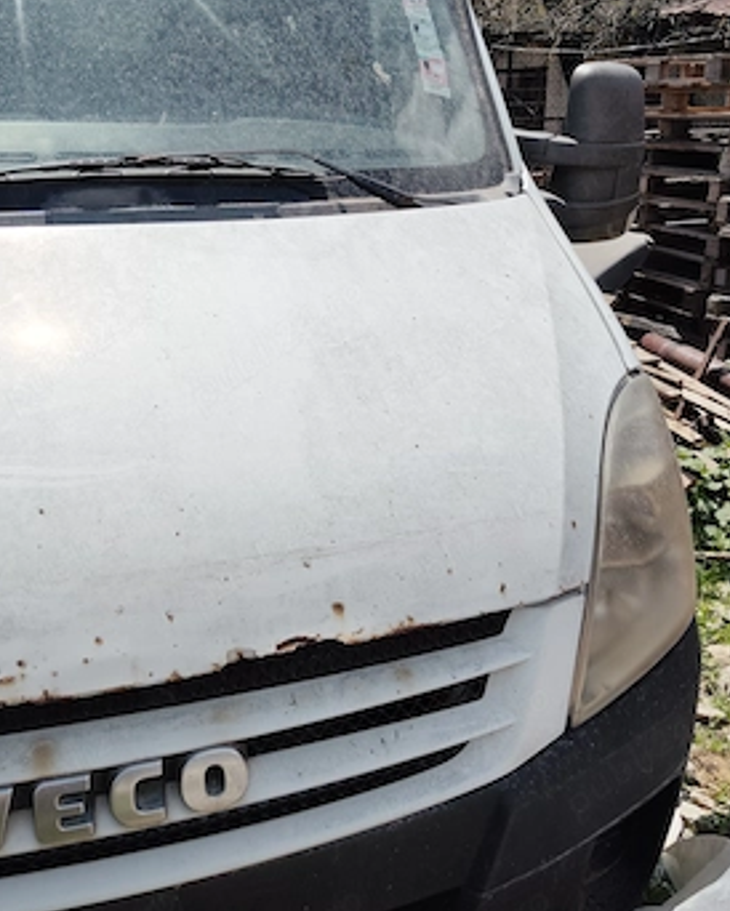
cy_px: 386
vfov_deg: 54.0
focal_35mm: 33
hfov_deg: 44.6
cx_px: 370
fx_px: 890
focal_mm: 4.25
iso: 50
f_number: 1.8
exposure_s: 1/2492
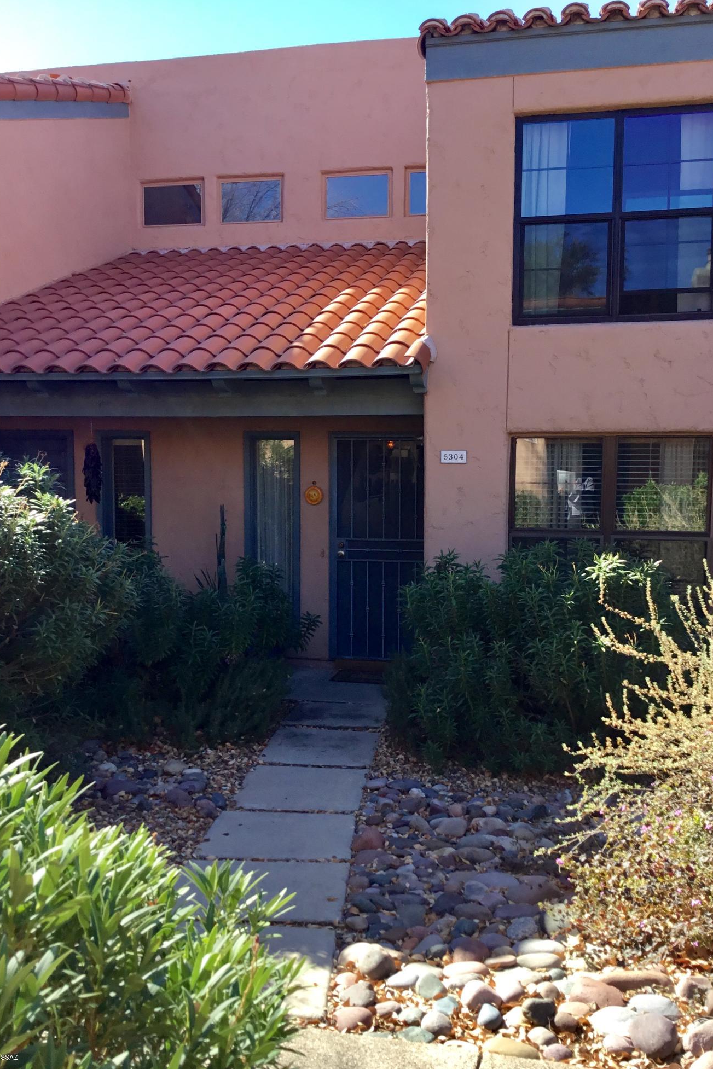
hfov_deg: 40.0
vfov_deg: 57.2
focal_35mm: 33
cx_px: 376
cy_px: 545
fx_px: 980
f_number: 2.4
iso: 25
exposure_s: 1/331
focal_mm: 3.3
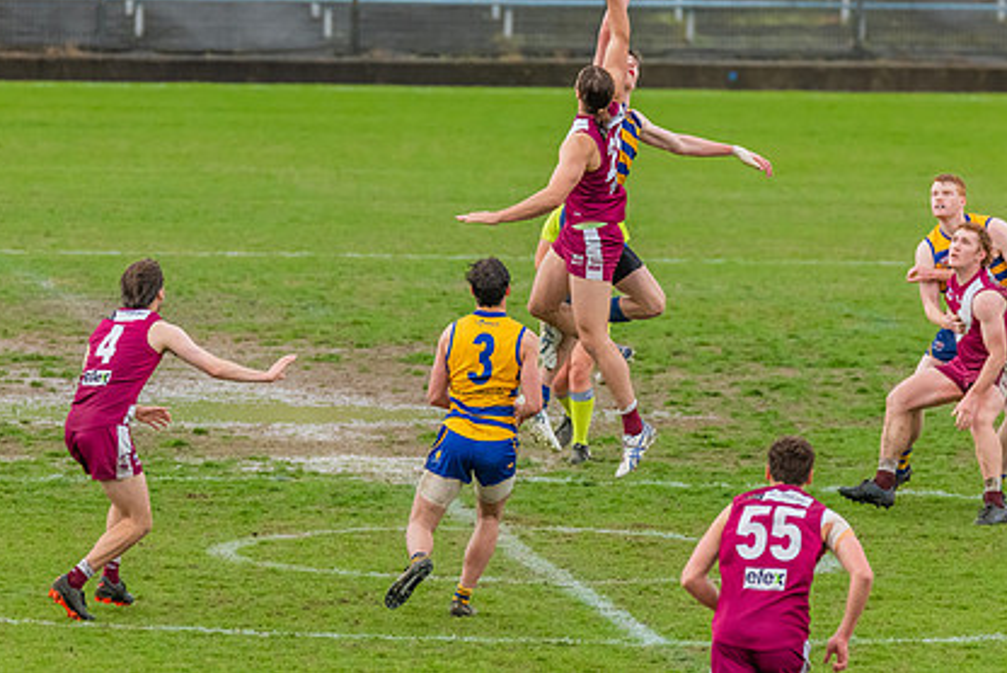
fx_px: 15871
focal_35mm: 567
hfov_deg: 3.6
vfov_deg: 2.4
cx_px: 521
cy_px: 199
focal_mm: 400
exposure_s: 1/1600
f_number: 6
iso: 3600
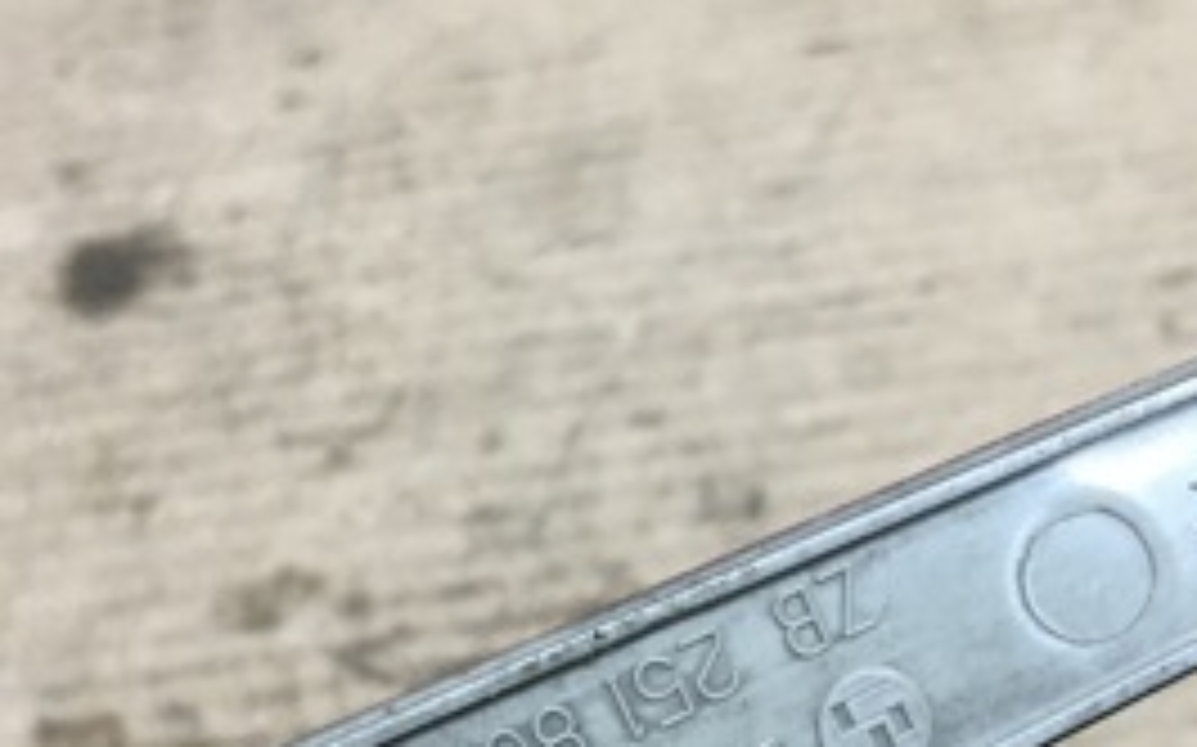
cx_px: 756
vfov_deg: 17.4
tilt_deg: -46.8
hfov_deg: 27.8
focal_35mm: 74
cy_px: 623
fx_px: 2413
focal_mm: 4.15
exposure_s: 1/33
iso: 64
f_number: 2.2
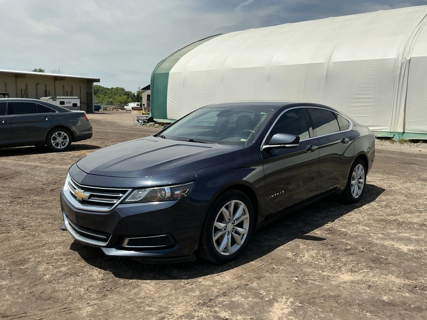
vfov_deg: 49.8
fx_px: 345
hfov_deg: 63.4
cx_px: 214
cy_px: 160
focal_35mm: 28
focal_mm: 3
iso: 25
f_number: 1.8
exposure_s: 1/2801
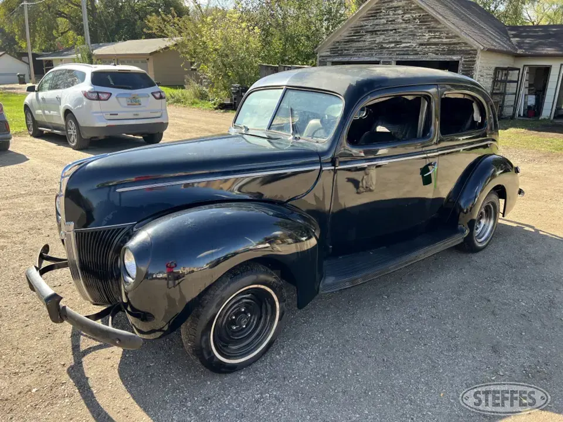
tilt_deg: -18.6
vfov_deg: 53.1
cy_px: 211
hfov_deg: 67.3
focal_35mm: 26
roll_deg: -0.6
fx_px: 423
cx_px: 282
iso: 50
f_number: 1.5
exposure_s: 1/628
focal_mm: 5.7
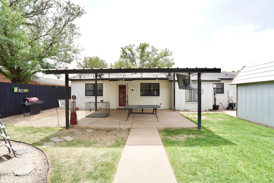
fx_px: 114
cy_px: 92
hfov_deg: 100.4
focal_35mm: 15
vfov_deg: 77.3
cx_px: 137
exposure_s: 1/100
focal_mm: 10
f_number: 6.3
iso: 100
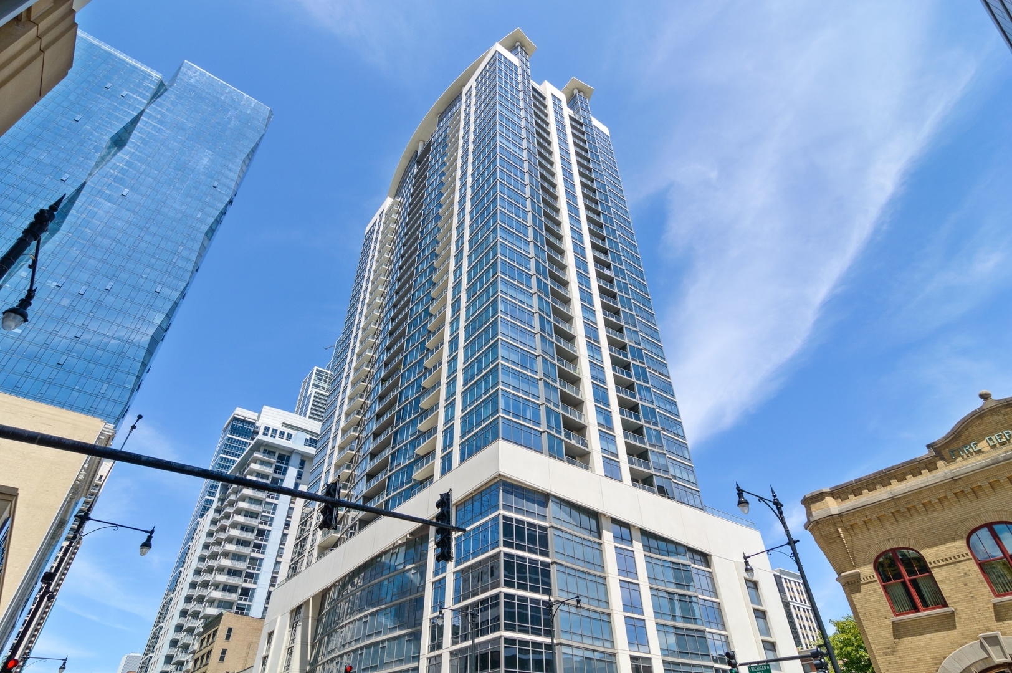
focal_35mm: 18
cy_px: 336
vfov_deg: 67.3
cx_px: 506
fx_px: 506
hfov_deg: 90.0
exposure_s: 1/500
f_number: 8
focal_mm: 12
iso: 200
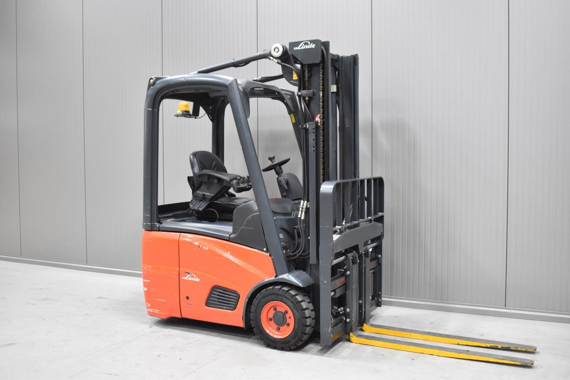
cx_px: 285
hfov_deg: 53.1
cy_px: 190
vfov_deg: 36.9
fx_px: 570
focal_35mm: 36
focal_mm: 24
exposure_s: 1/25
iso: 1600
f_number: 4.5
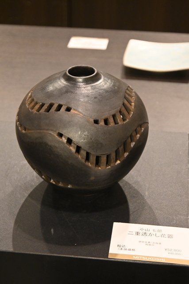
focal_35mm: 75
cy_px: 142
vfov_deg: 27.0
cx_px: 94
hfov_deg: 18.2
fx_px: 590
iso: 2500
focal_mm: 50
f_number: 6.3
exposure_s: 1/125
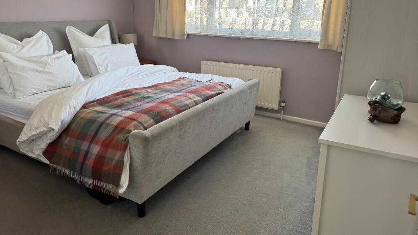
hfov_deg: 69.9
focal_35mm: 27
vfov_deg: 42.7
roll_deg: -1.7
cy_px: 94
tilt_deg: -15.0
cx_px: 205
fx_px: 299
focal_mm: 6.76
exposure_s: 1/121
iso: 125
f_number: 1.78
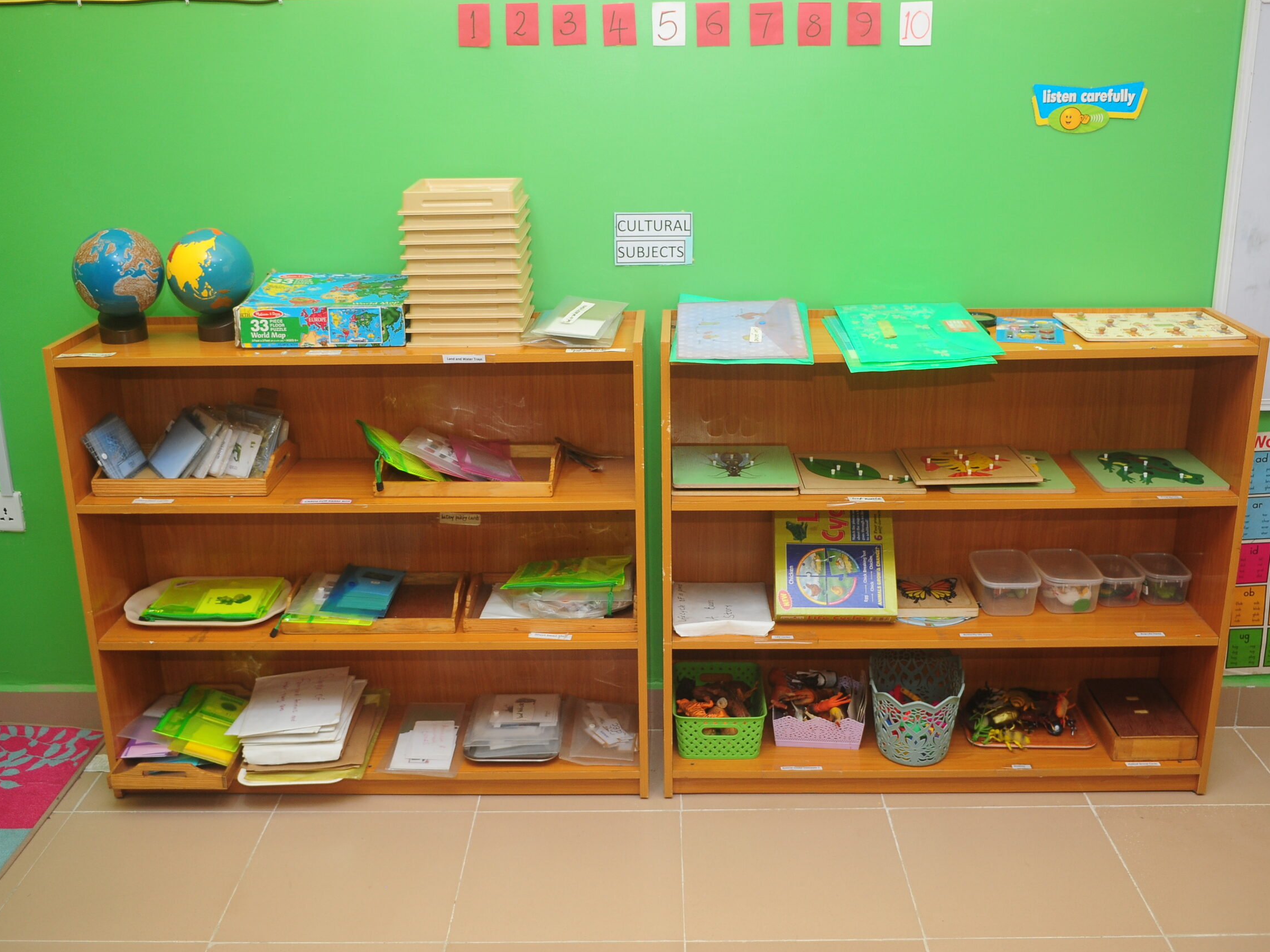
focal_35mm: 38
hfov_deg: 49.0
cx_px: 643
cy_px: 475
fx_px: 1394
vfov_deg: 37.7
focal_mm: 35
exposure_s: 1/160
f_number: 3.2
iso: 640
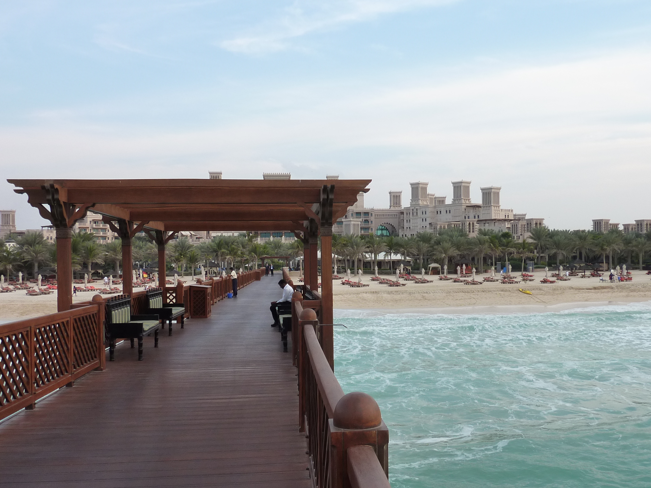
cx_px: 348
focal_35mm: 34
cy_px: 271
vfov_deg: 41.7
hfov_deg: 53.9
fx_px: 639
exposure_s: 1/160
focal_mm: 4.1
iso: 125
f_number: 4
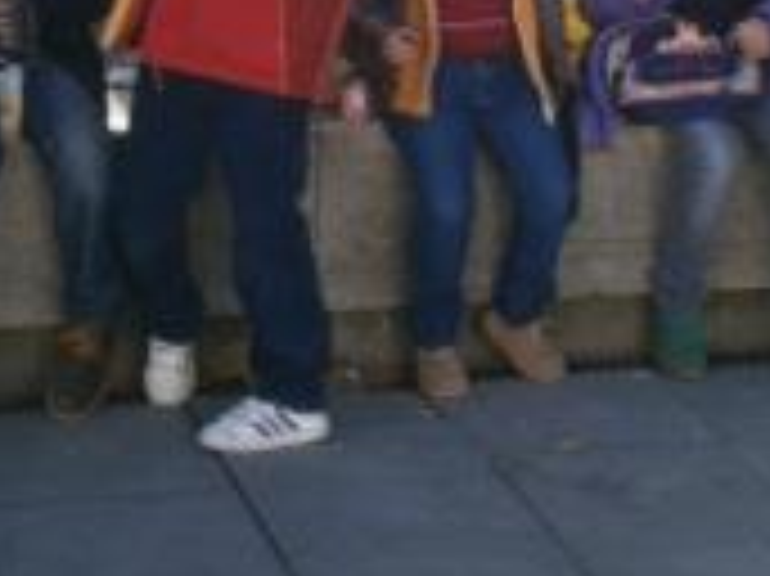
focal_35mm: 157
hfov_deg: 12.6
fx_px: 3490
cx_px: 563
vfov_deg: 9.4
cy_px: -14
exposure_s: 1/200
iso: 80
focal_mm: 10.7
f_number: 3.9
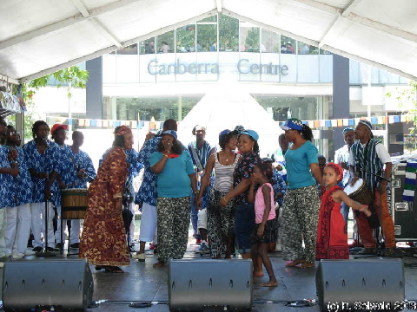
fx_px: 988
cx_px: 208
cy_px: 156
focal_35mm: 82
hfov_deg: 23.8
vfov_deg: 18.0
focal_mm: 13.5
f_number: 3.7
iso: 79
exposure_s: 1/60.4
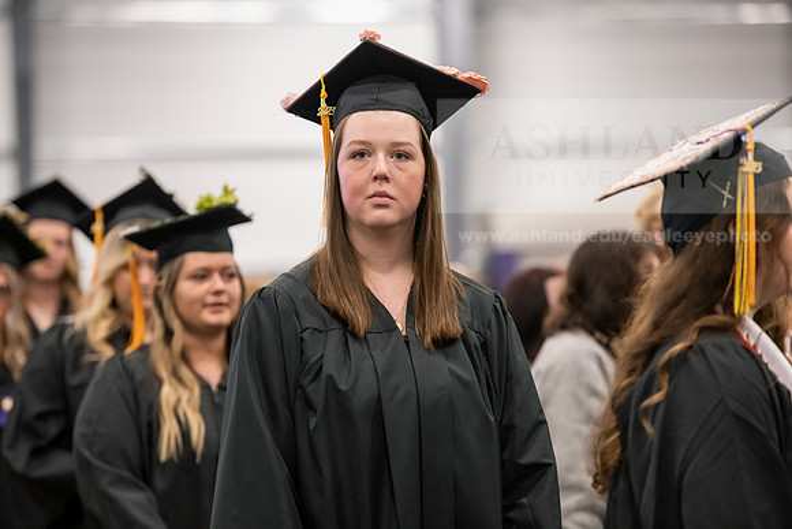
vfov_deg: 9.8
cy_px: 264
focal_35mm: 140
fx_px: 3081
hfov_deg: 14.7
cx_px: 396
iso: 3200
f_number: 3.2
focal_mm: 140
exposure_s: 1/200
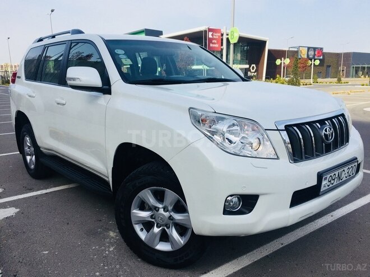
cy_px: 138
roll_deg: +0.5
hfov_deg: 61.7
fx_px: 310
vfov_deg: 48.2
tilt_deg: -10.3
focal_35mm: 29
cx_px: 185
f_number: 2.2
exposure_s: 1/1721
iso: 32
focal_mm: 4.15
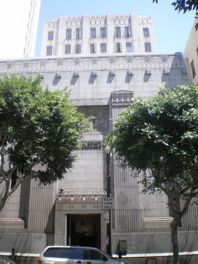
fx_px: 275
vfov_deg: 51.4
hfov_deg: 39.7
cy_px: 132
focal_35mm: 36
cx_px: 99
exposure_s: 1/100
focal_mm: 6.3
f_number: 4.6
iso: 50
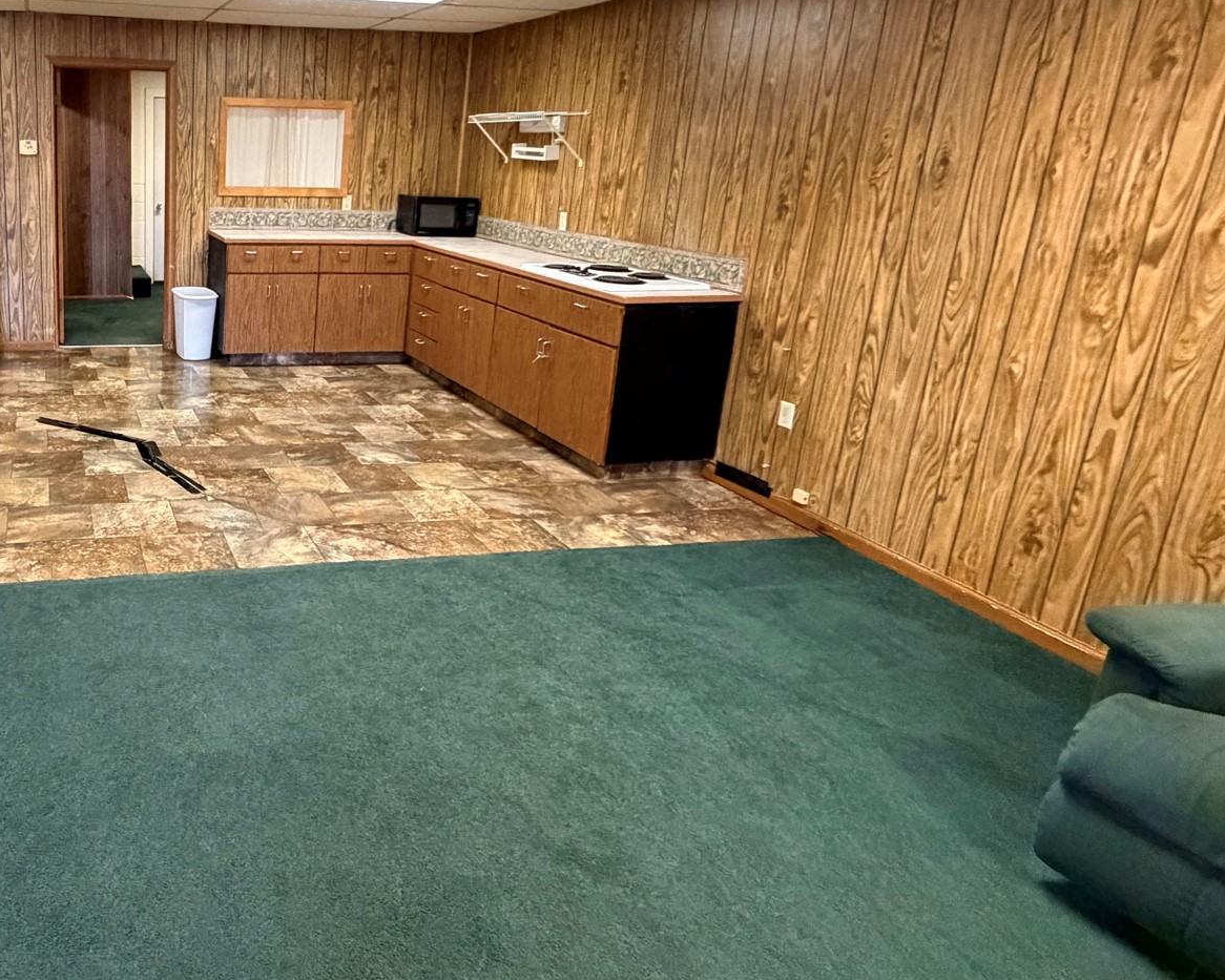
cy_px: 351
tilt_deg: -13.3
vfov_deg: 57.8
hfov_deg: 62.6
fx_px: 870
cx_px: 201
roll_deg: -1.2
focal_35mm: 24
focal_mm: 2.22
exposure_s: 1/60
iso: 800
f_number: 2.2
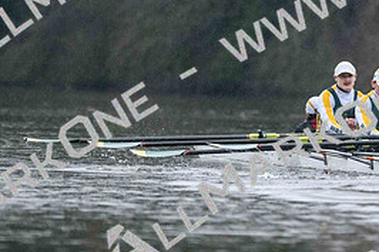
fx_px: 9195
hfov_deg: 2.4
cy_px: 66
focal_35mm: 874
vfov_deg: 1.6
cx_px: 396
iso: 9000
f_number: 4.5
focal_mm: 400
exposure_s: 1/1600
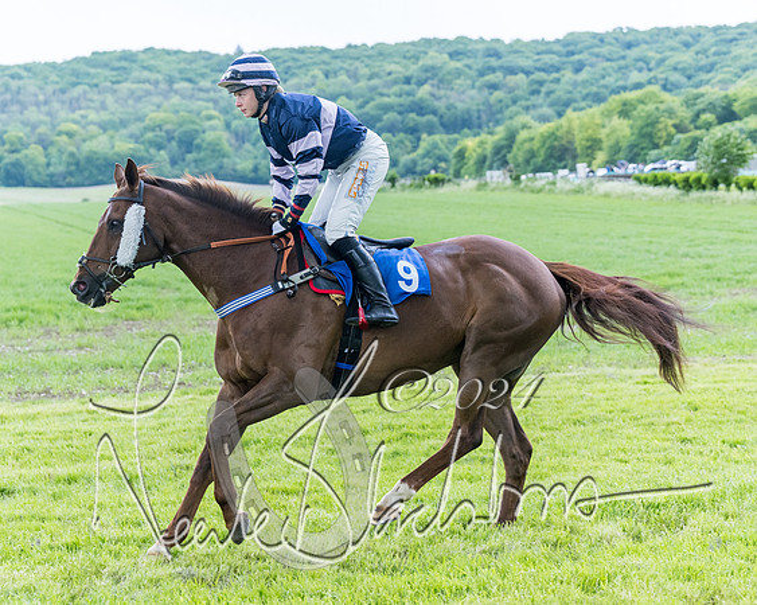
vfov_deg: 16.4
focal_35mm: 94
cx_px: 332
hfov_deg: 20.5
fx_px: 2095
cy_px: 267
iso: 800
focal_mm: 70
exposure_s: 1/2000
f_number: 4
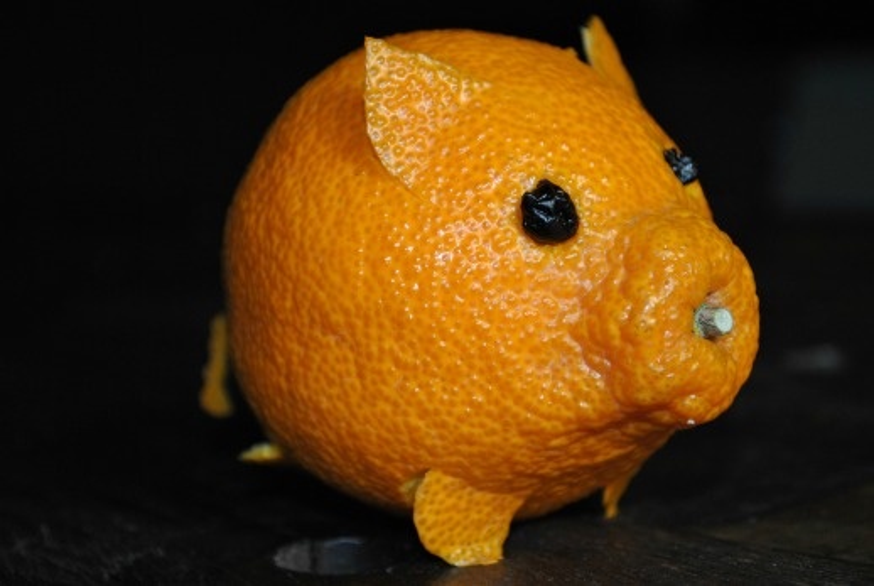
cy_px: 293
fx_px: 1750
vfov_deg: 19.0
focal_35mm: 72
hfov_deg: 28.0
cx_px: 437
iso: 200
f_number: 5.3
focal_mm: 48
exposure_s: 1/60
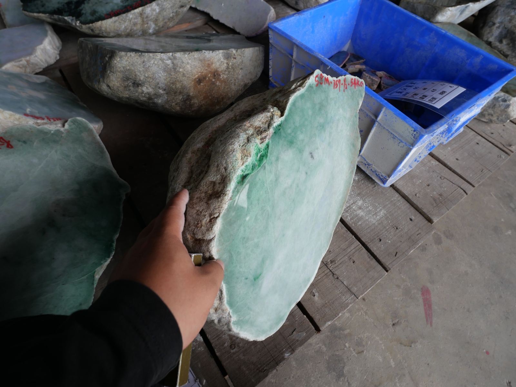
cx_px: 258
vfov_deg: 71.6
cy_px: 194
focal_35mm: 18
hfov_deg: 87.8
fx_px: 268
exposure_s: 1/100
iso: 200
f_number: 4.5
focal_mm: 9
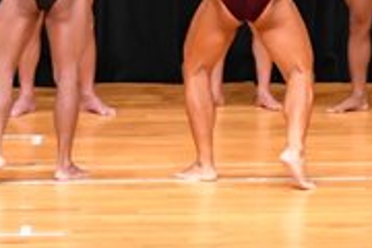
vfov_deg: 3.0
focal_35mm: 464
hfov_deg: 4.4
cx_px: 671
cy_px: -66
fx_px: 4794
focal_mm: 72
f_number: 5.6
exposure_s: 1/400
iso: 5000
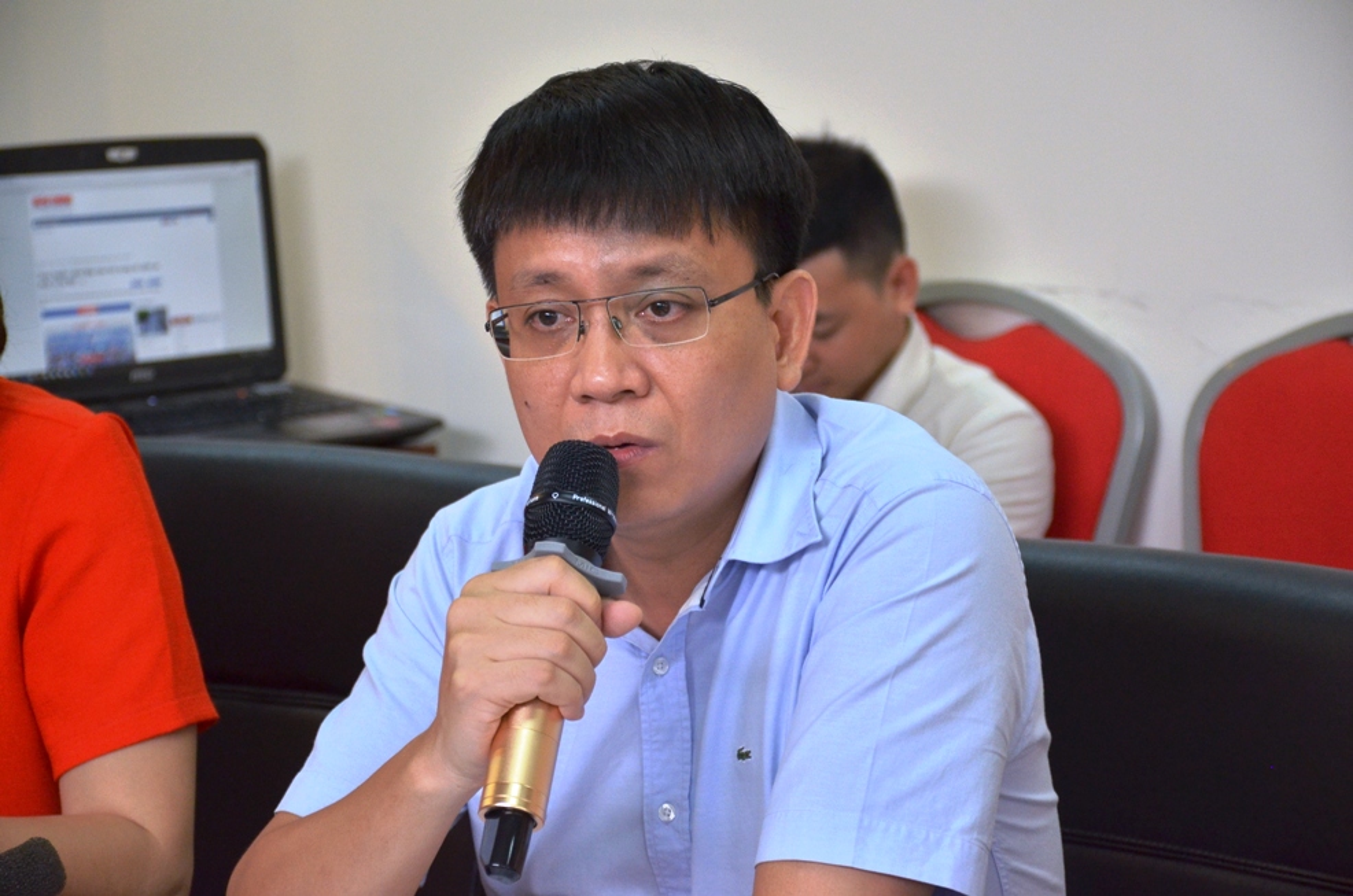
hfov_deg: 17.1
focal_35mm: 120
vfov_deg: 11.4
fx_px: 4501
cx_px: 676
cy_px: 448
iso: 800
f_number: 5.3
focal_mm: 80
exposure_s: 1/125
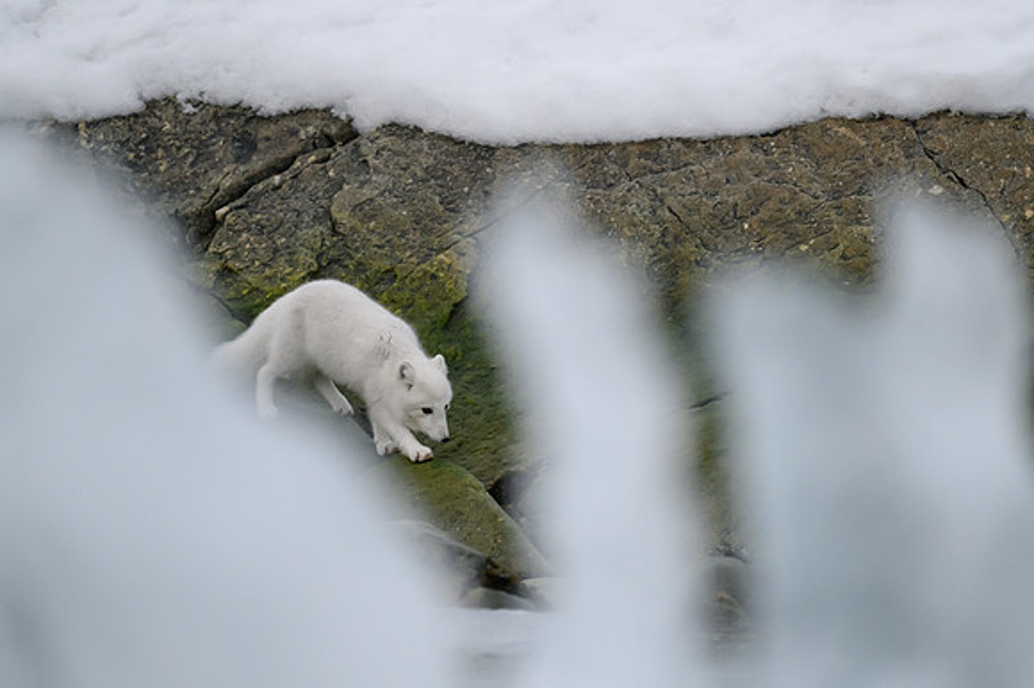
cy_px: 344
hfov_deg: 3.7
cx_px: 517
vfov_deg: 2.5
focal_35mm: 560
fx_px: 16075
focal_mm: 560
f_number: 4
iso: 2500
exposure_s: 1/1600
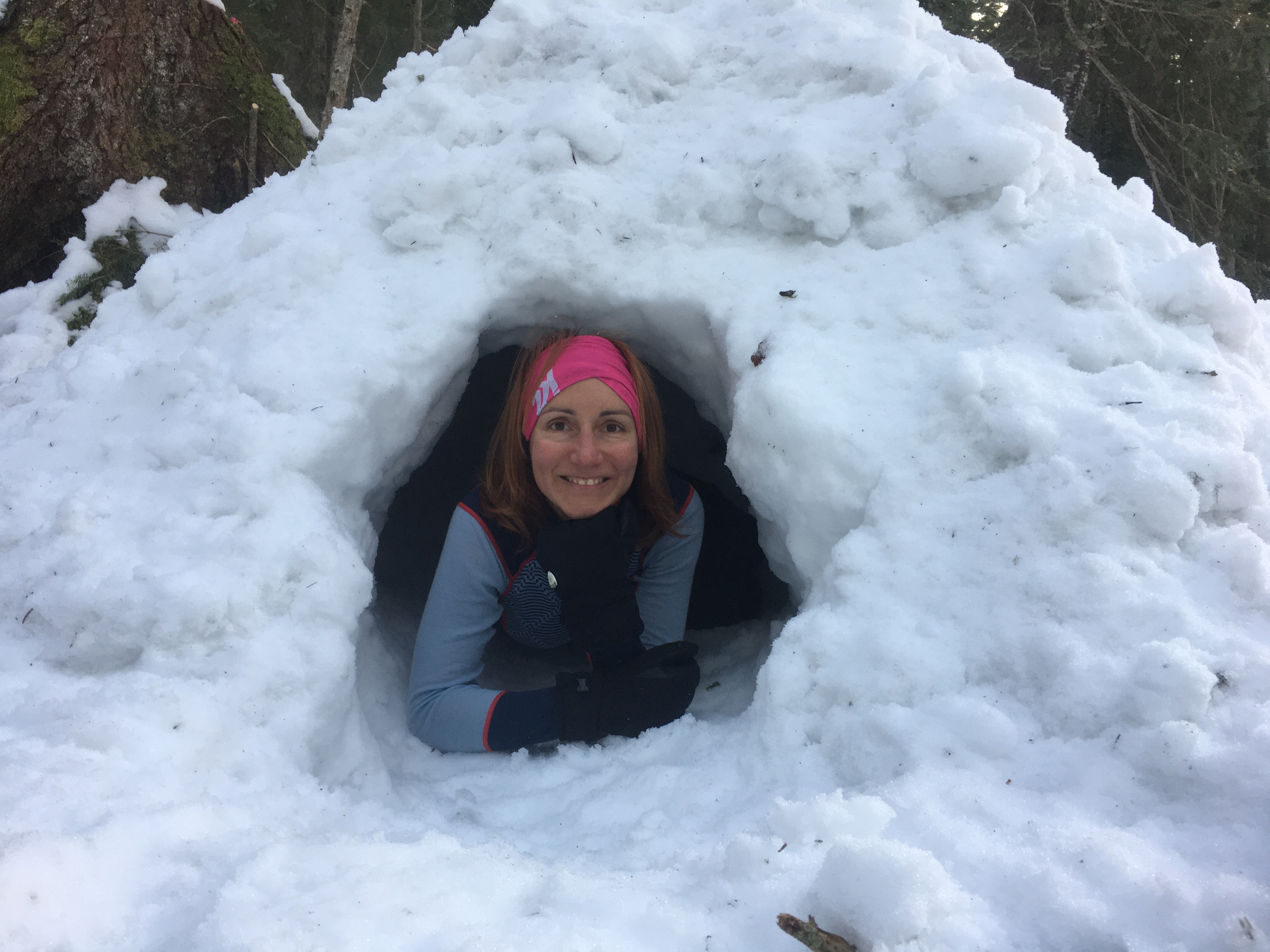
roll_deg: -0.3
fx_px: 1064
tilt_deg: +0.7
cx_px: 635
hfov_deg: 61.7
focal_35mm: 29
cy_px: 476
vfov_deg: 48.2
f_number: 2.2
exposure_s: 1/100
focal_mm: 4.15
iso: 40
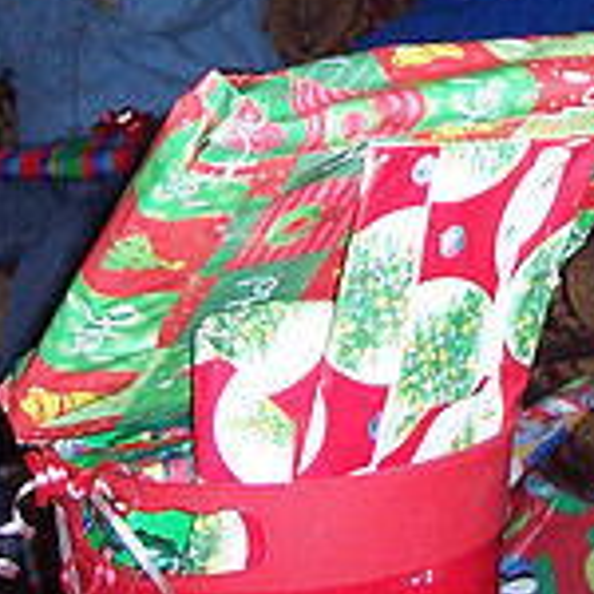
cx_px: 598
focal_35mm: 133
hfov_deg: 13.0
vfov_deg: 12.7
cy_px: -184
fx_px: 2582
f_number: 2.8
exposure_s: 1/60
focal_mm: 8
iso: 100
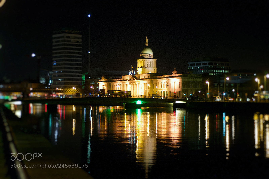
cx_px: 134
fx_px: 560
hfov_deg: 27.0
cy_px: 90
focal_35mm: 75
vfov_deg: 18.1
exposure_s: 1/30
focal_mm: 50
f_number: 1.8
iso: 1000
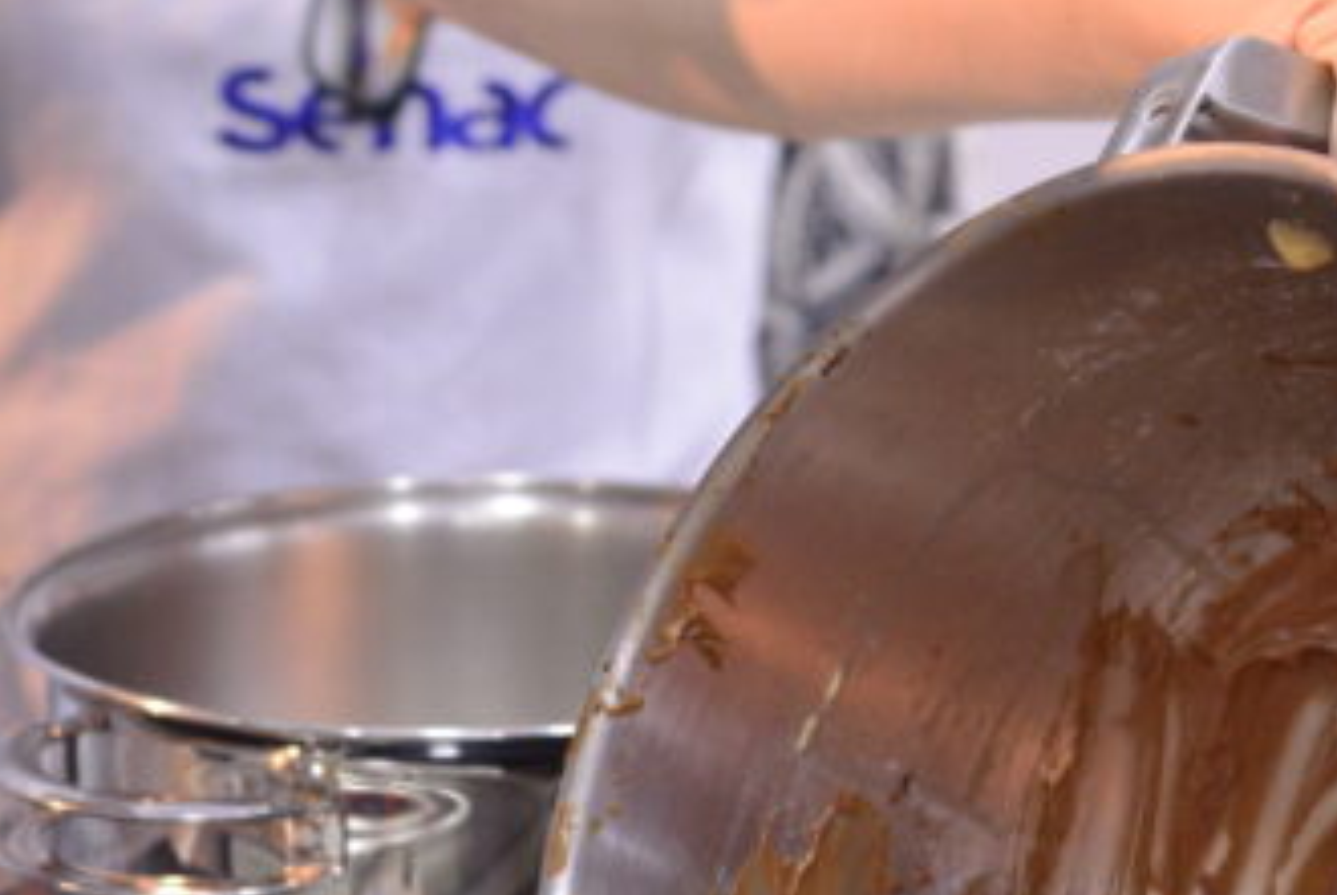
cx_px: -393
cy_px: 891
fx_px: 5764
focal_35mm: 155
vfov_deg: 8.8
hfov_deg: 12.8
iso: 1600
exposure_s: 1/100
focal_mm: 50
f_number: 4.5
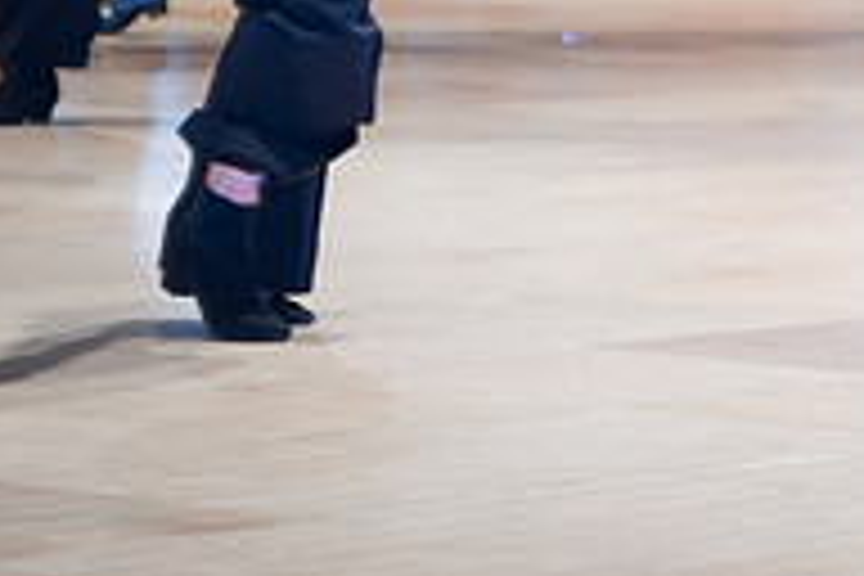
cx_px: 1849
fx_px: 7535
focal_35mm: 314
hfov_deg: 6.3
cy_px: -89
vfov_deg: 4.4
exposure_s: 1/250
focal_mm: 70
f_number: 2.8
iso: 400
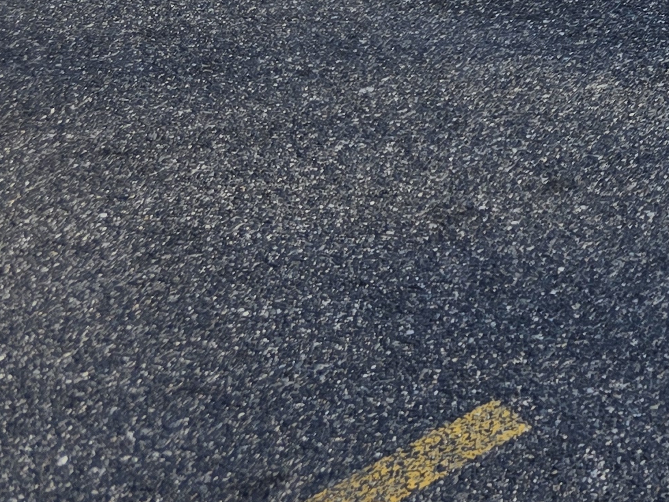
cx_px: 1239
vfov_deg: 13.6
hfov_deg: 16.9
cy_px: -479
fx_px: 1816
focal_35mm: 94
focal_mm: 6.3
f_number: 1.7
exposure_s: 1/315
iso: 12
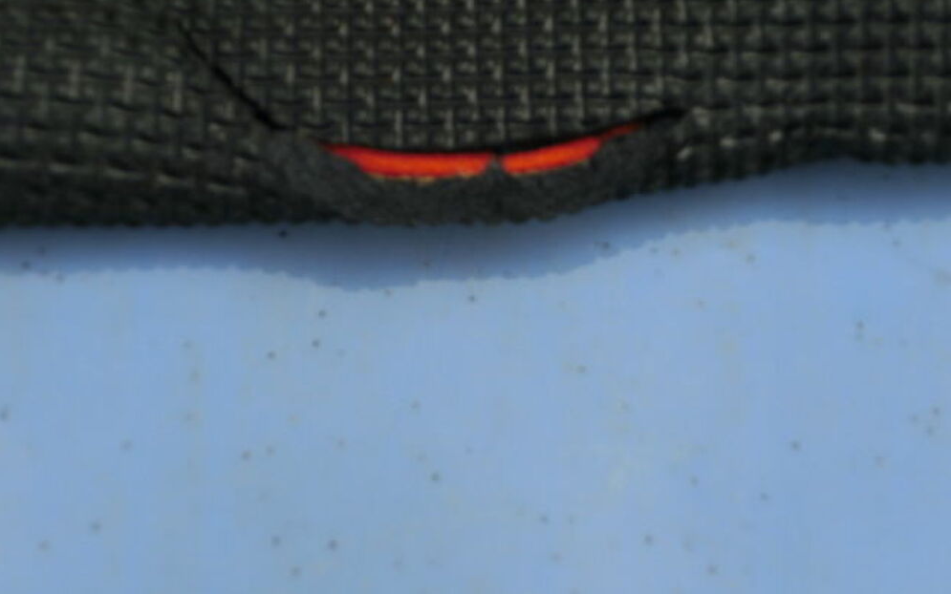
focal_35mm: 115
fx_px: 2981
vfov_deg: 11.4
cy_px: 265
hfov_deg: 18.1
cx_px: 474
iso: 80
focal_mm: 19.1
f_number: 5.8
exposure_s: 1/200
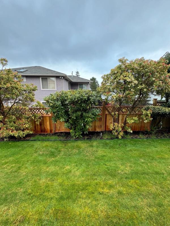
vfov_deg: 102.1
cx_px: 85
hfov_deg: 85.7
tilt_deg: -12.4
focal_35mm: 14
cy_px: 113
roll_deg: +0.2
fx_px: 92
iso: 40
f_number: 2.2
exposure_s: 1/129
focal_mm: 2.22
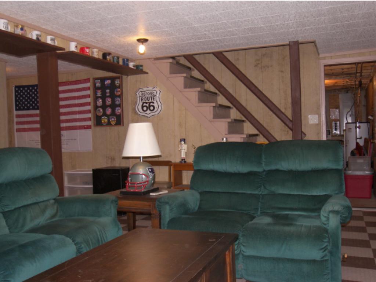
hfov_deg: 50.1
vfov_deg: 38.7
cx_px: 188
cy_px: 141
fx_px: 402
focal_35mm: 37
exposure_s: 1/40
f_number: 3.2
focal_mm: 7.8
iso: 160
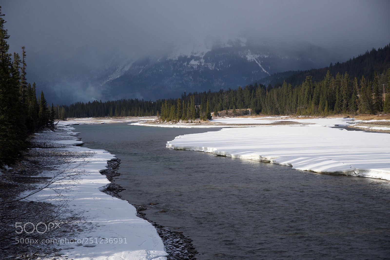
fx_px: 780
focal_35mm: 72
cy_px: 130
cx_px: 195
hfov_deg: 28.1
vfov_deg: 18.9
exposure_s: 1/800
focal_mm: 48
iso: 100
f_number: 4.5
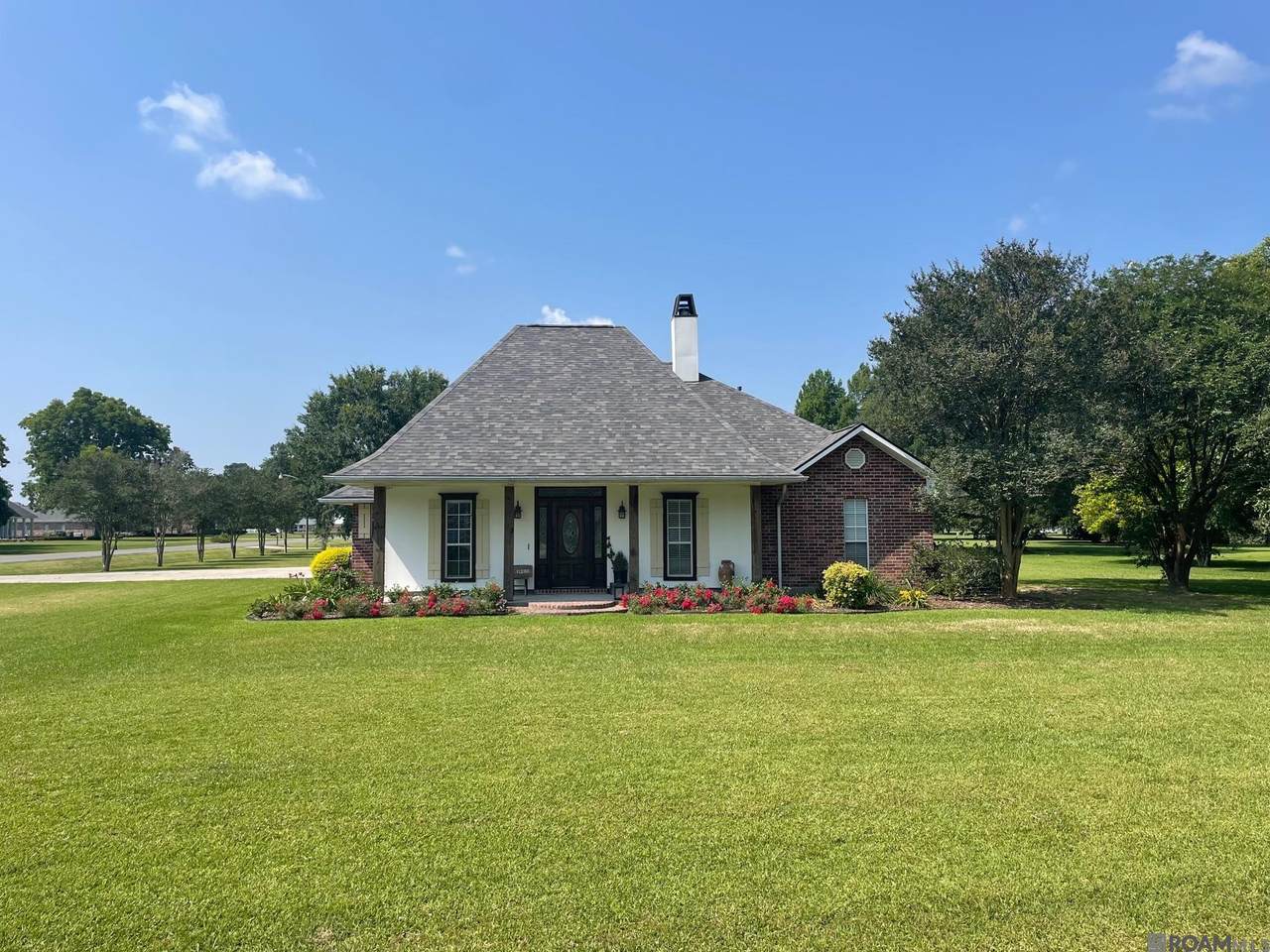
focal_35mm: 26
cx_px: 635
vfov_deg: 53.1
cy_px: 476
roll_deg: +0.2
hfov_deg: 67.3
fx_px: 954
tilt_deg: +3.7
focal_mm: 4.2
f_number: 1.6
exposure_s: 1/3205
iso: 32
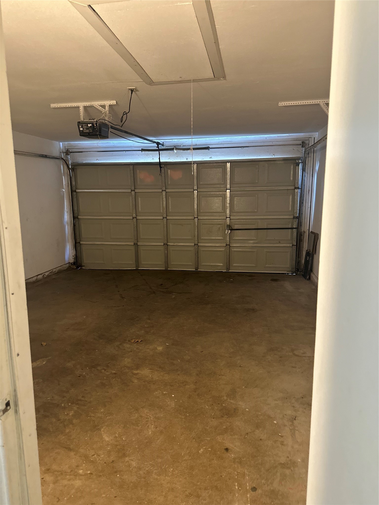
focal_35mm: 24
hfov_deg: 56.8
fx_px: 350
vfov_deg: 71.6
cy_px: 252
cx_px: 190
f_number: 1.78
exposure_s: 1/60
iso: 640
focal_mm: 6.86
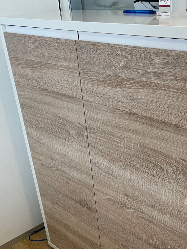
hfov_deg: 33.0
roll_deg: +3.3
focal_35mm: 43
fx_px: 310
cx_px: 136
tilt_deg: -28.0
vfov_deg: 43.3
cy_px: 164
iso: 125
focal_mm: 5.1
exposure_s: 1/50
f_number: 1.6
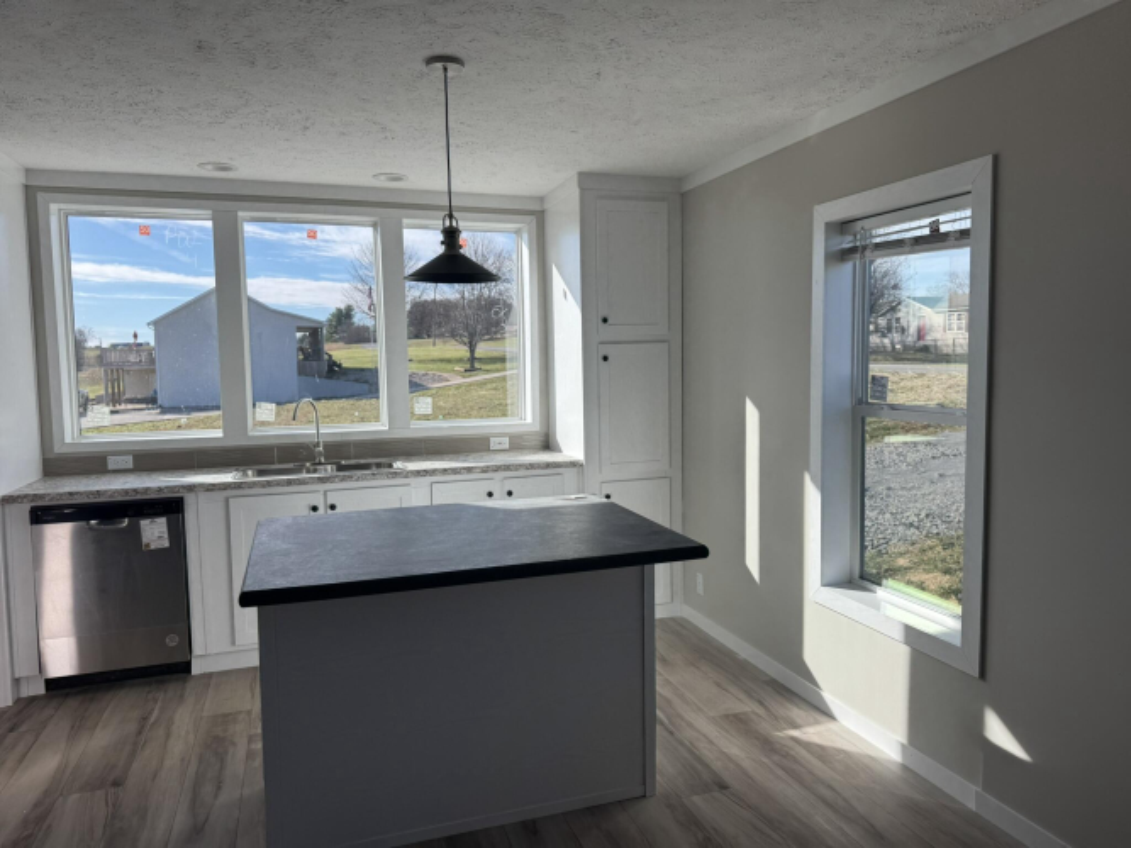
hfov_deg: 71.6
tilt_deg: -6.9
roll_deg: -1.9
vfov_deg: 56.8
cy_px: 424
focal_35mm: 24
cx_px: 566
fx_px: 784
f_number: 1.78
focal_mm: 6.76
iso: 80
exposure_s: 1/1524
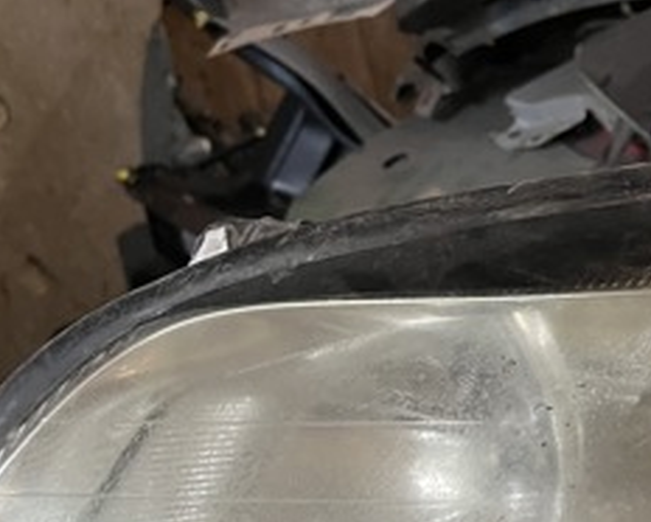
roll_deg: +9.2
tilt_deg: -37.4
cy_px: 424
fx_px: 1350
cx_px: 665
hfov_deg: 25.6
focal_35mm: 70
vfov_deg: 21.6
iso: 400
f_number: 1.6
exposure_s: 1/33
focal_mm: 5.1
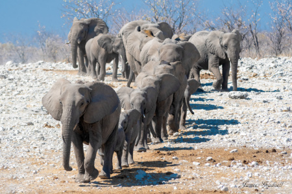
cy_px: 97
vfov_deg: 3.1
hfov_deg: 4.6
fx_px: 3650
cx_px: 146
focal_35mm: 450
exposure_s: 1/2000
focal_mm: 300
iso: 500
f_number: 8
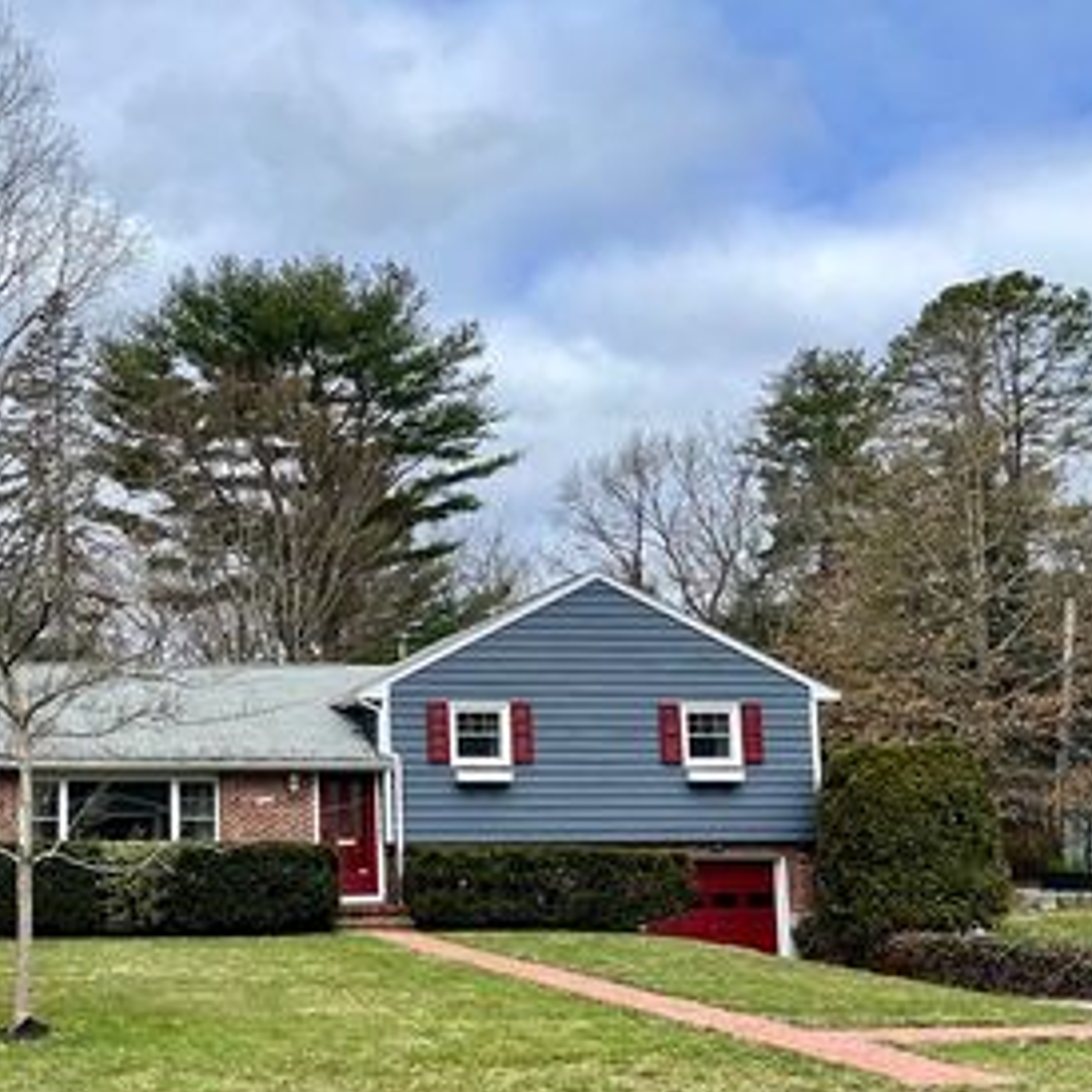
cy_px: 680
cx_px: 132
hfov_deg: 37.7
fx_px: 1499
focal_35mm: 42
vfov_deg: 39.8
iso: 50
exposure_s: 1/2299
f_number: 1.5
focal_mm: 5.7
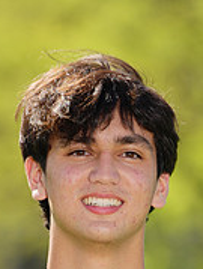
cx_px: 28
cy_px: 338
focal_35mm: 942
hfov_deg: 1.6
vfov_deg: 2.1
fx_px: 7339
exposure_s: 1/200
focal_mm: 303
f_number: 6.3
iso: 64
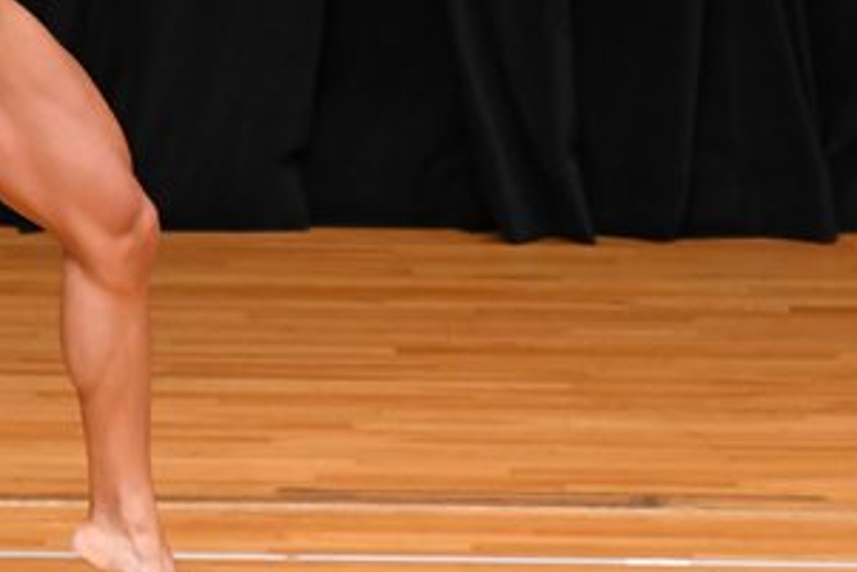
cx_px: 184
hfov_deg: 2.8
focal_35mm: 733
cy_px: 28
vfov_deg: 1.9
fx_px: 17457
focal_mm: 190
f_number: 5.6
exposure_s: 1/400
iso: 3200
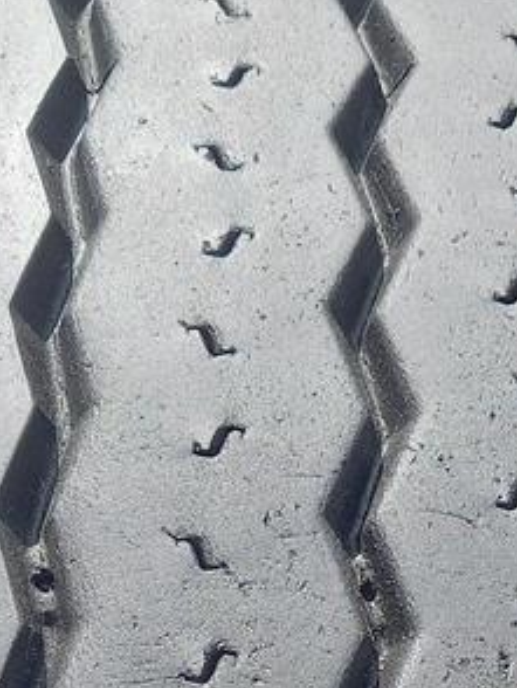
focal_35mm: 87
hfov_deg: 16.9
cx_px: 365
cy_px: 772
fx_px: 1730
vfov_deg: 21.3
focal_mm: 4.65
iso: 50
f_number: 1.8
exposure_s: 1/260
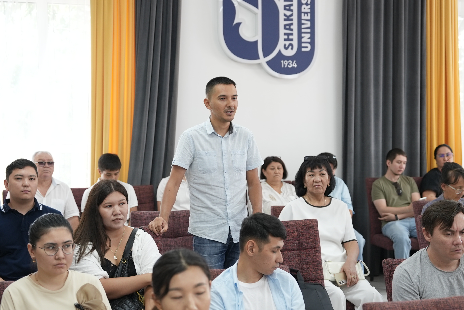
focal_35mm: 66
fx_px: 851
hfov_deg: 30.5
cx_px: 232
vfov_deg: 20.6
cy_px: 155
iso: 400
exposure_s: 1/100
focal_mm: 44
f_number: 2.8
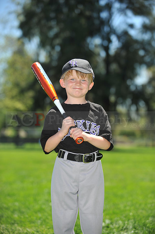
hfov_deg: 13.0
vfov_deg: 19.5
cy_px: 117
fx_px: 679
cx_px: 78
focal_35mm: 105
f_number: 4
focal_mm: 105
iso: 200
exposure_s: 1/1250
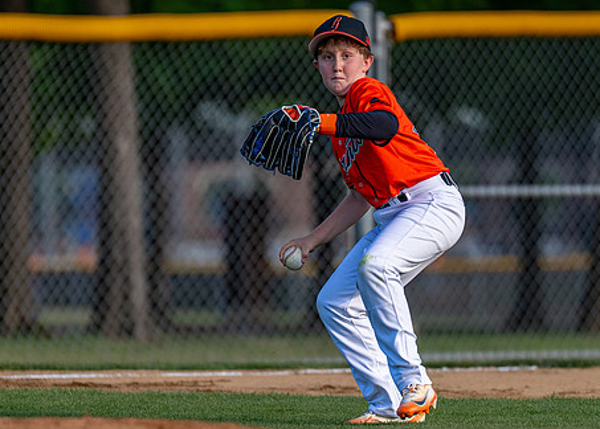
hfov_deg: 3.2
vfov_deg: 2.3
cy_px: 206
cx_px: 315
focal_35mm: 630
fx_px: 10740
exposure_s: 1/2500
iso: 160
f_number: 2.8
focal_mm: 200
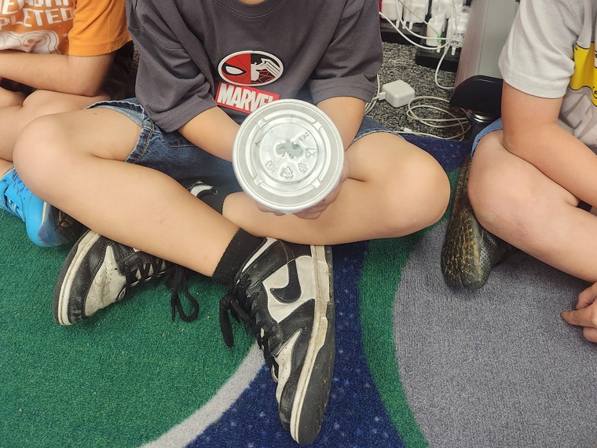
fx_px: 535
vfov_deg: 42.3
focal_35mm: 31
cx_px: 298
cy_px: 59
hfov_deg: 58.4
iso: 500
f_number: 1.8
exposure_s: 1/120
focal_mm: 5.4
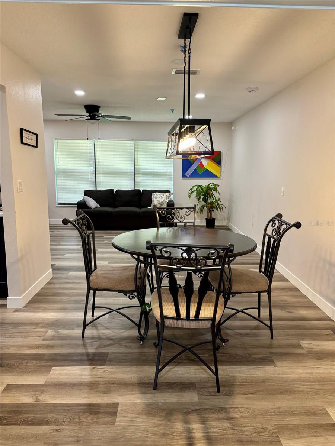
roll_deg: -0.8
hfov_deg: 53.1
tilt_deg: -8.2
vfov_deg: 67.3
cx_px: 168
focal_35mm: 26
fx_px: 335
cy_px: 223
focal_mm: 5.96
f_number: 1.6
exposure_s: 1/60
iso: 100
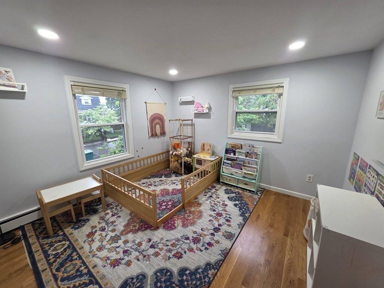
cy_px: 144
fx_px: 144
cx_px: 192
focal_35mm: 13
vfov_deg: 89.9
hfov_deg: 106.2
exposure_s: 1/60
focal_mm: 2.2
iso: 160
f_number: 1.9
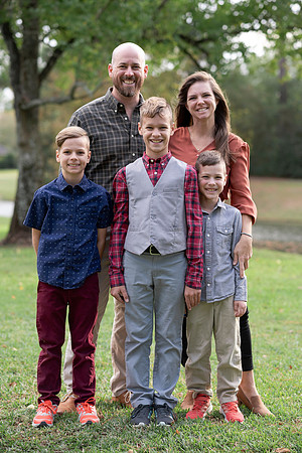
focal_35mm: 85
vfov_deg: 23.9
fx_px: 1069
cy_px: 226
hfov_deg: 16.1
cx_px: 151
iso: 320
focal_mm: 85
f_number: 2.8
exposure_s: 1/800
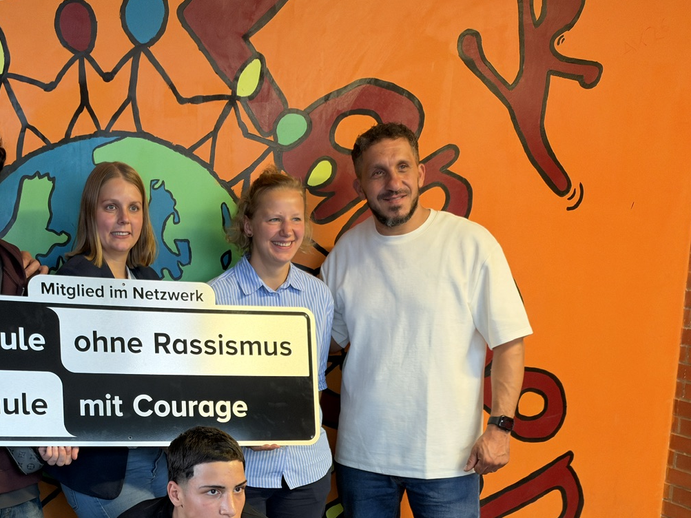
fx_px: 978
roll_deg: +1.0
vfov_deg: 28.2
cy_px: 490
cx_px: 153
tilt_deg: -13.0
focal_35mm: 49
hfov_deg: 37.7
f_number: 1.48
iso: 640
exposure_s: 1/100
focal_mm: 6.93
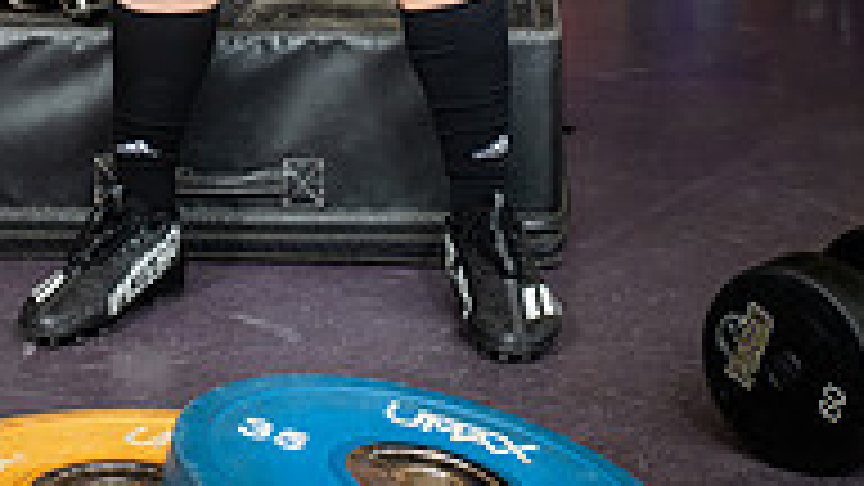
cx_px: 302
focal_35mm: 98
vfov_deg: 11.1
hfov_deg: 21.7
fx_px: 2245
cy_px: -504
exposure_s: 1/250
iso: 500
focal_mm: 40
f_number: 5.6
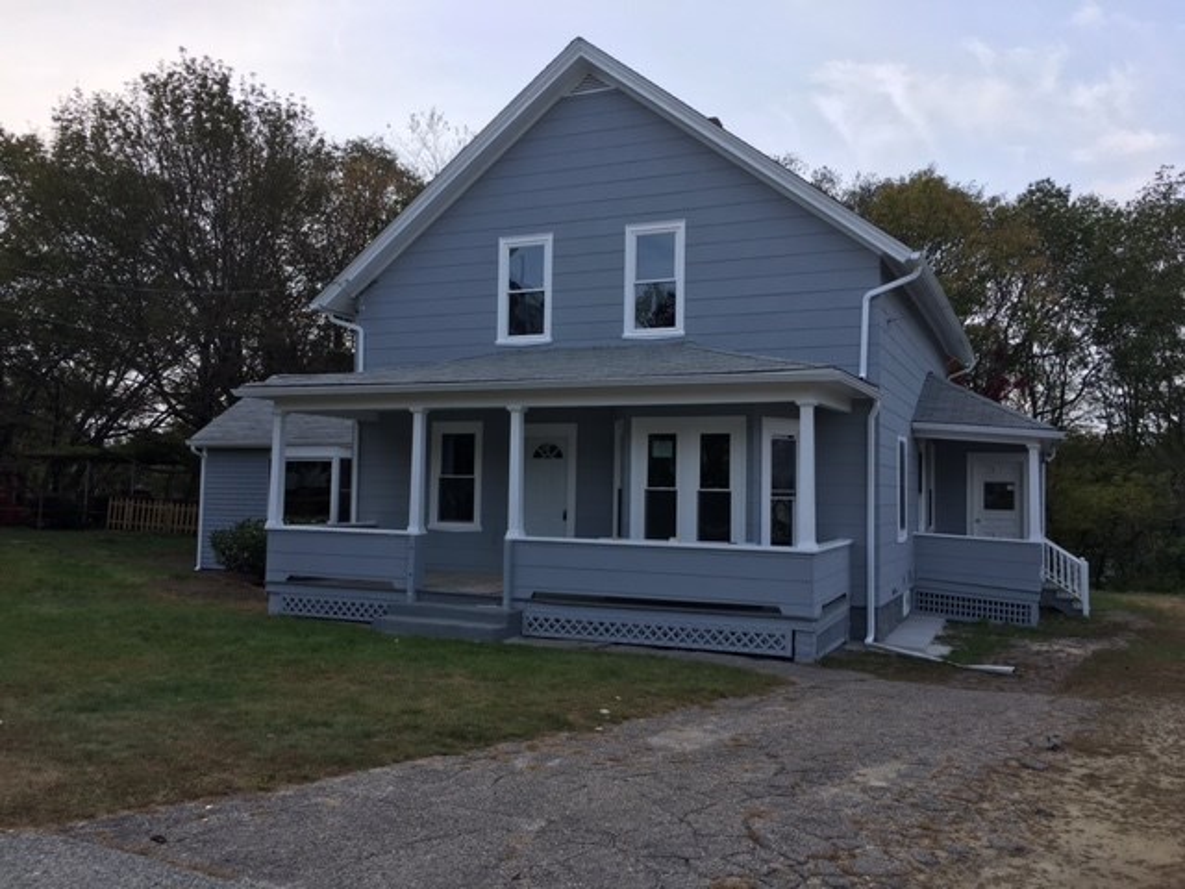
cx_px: 592
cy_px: 444
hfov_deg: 61.7
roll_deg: -1.4
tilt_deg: +2.7
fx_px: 993
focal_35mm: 29
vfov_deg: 48.2
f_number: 2.2
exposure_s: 1/974
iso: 25
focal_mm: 4.15
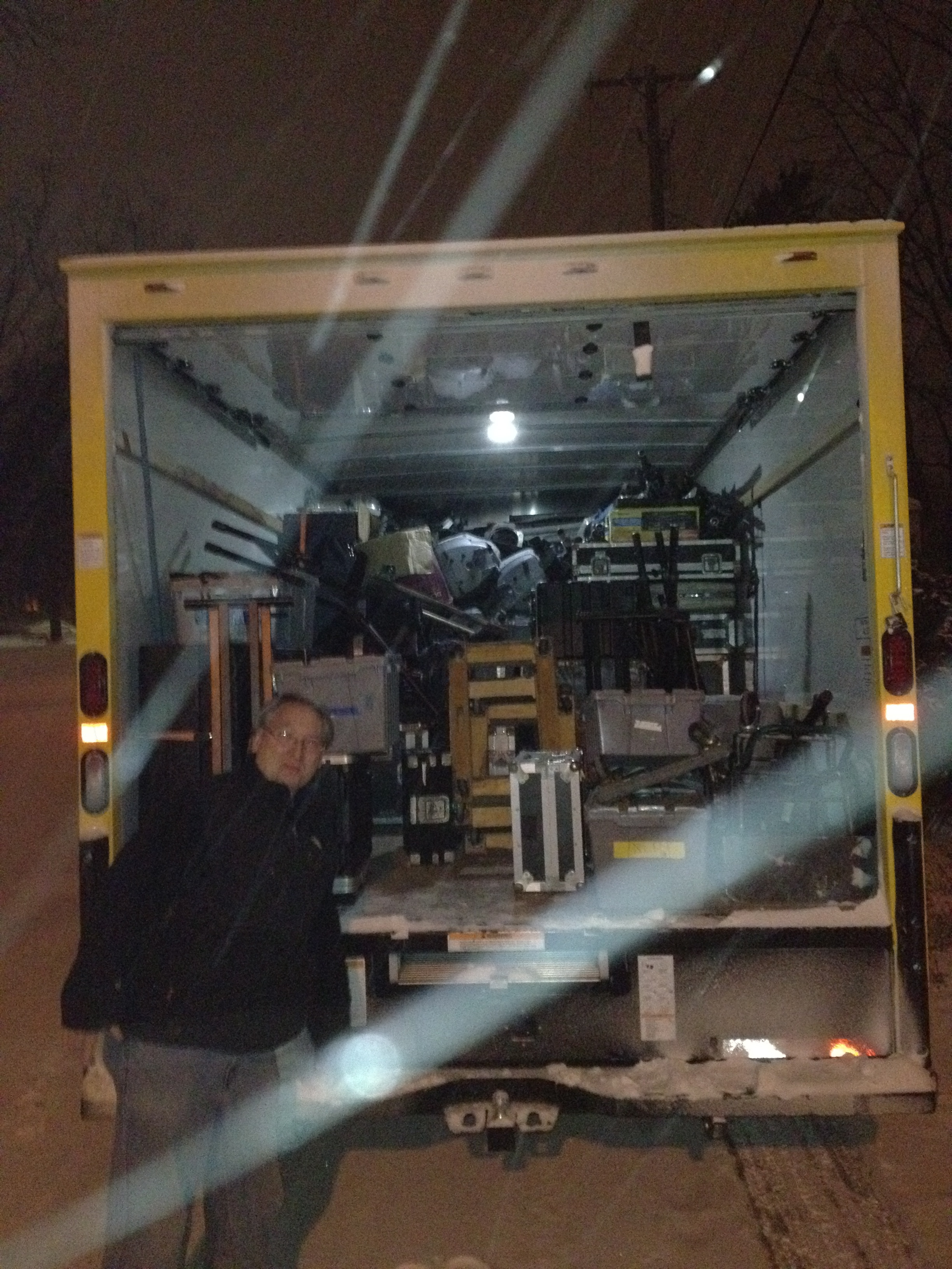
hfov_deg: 40.7
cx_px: 476
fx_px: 1283
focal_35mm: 35
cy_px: 634
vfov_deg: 52.6
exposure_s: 1/16
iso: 800
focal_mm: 4.28
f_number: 2.4
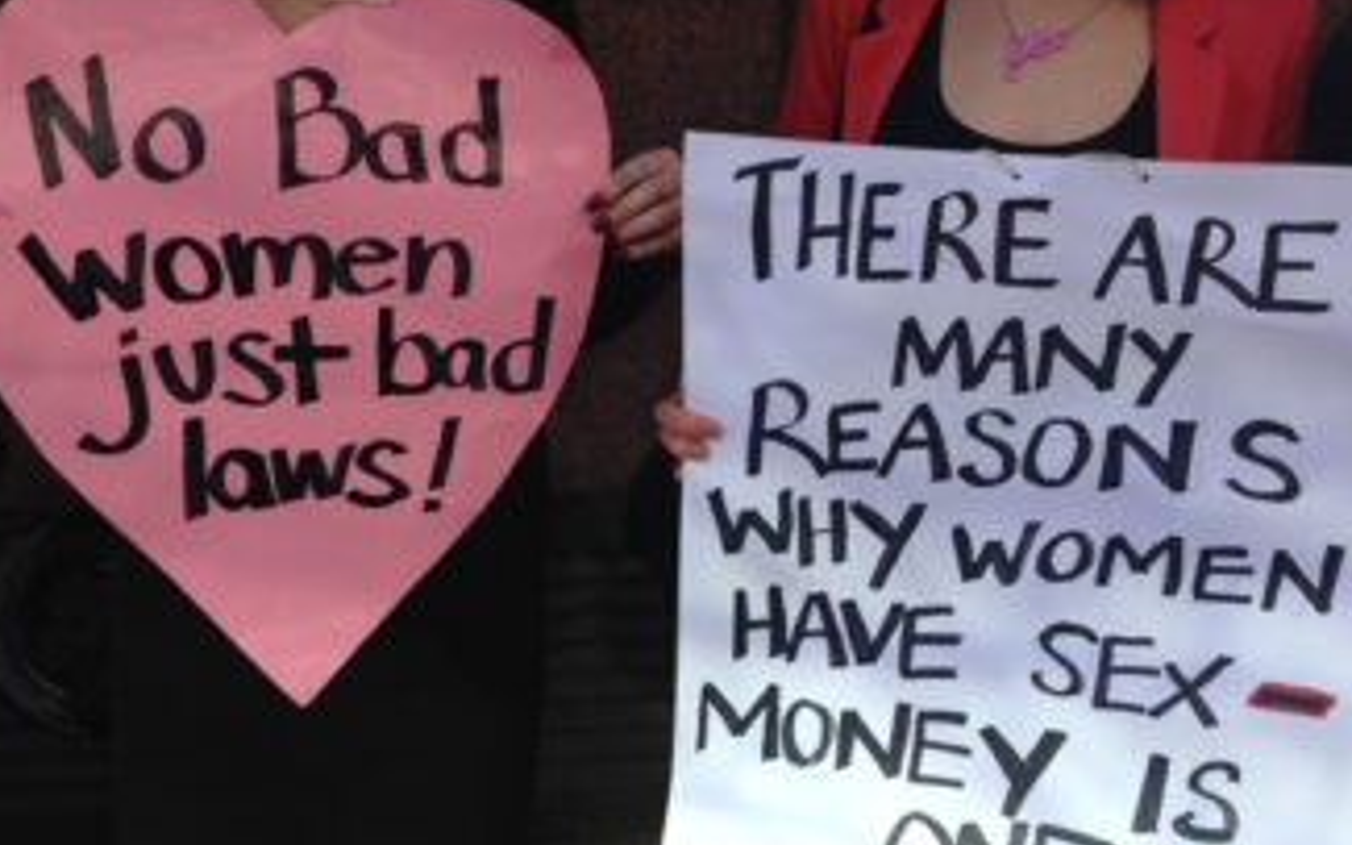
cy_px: 441
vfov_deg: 29.8
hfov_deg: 46.2
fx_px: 1584
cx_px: 728
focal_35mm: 43
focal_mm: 4.12
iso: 50
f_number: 2.4
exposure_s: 1/339
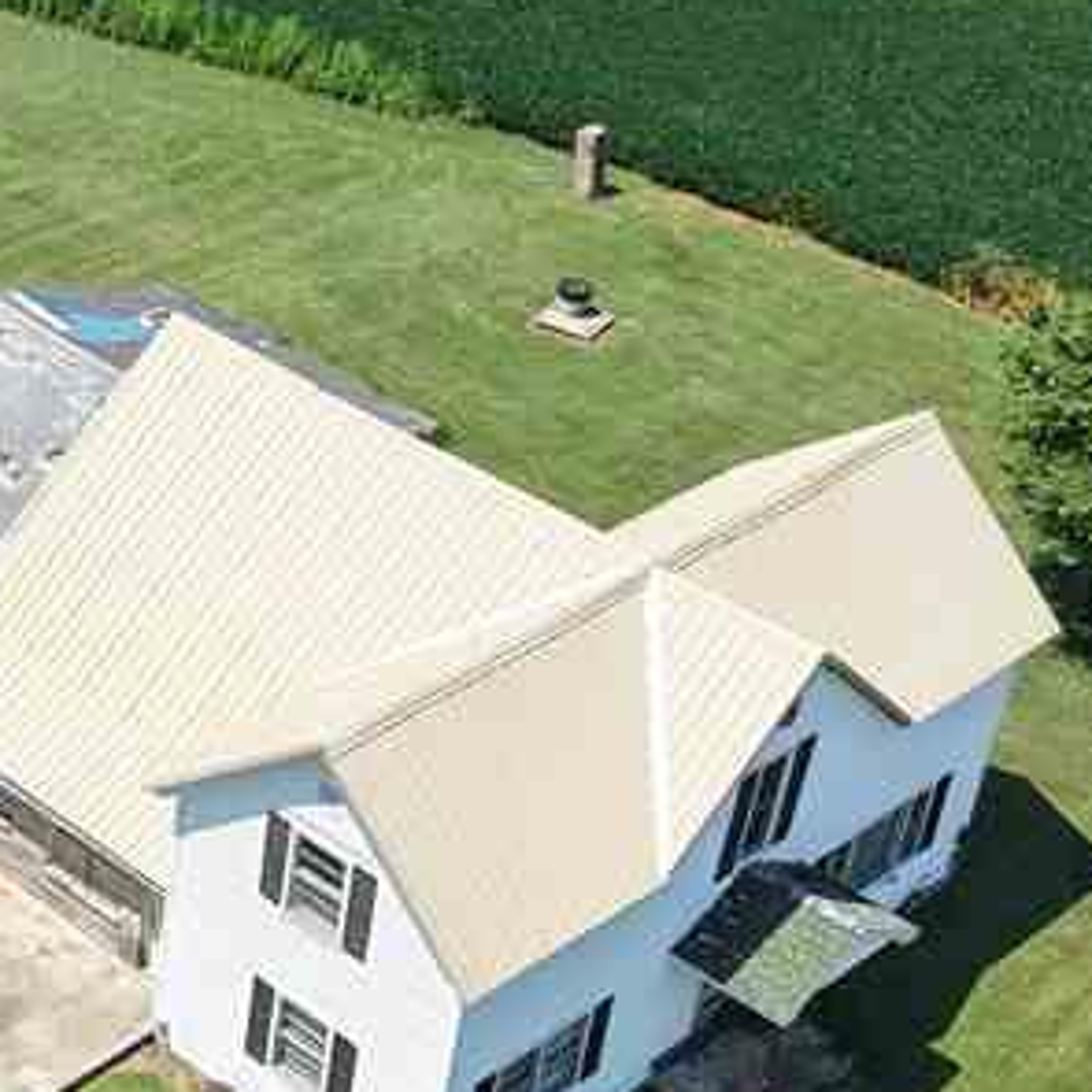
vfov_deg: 18.9
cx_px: -215
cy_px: 663
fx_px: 3284
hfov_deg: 18.0
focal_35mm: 92
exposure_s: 1/3000
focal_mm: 8.67
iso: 180
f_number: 1.8
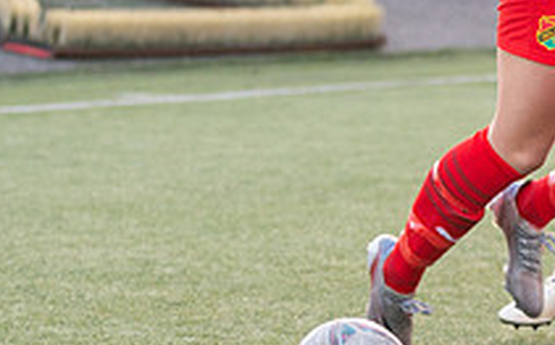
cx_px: 587
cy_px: 81
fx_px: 4499
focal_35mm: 298
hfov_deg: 7.0
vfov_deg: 4.4
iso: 2500
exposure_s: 1/640
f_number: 3.2
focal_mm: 95
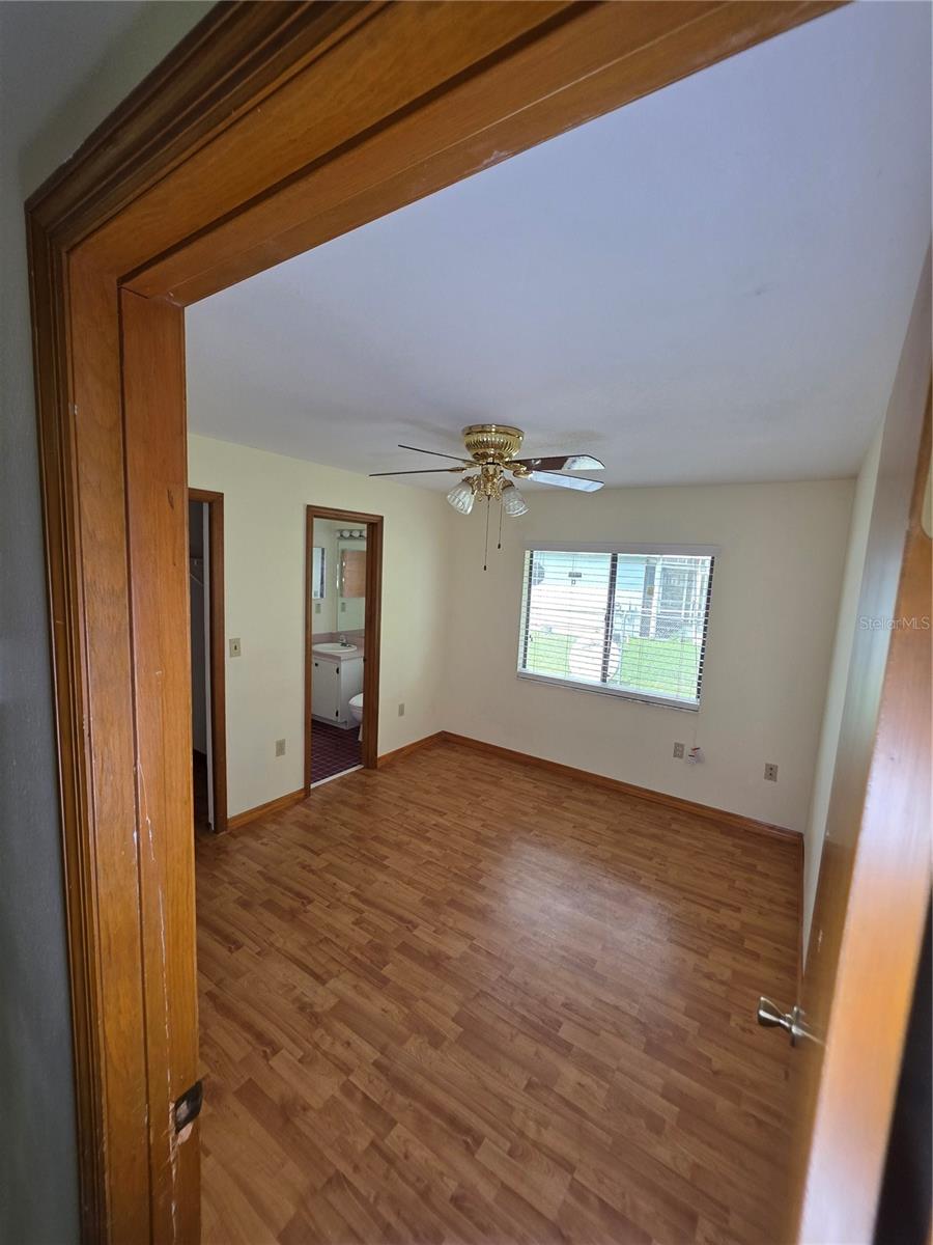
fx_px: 467
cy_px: 622
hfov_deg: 89.9
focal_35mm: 13
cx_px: 466
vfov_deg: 106.2
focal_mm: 2.2
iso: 125
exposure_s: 1/120
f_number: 1.9
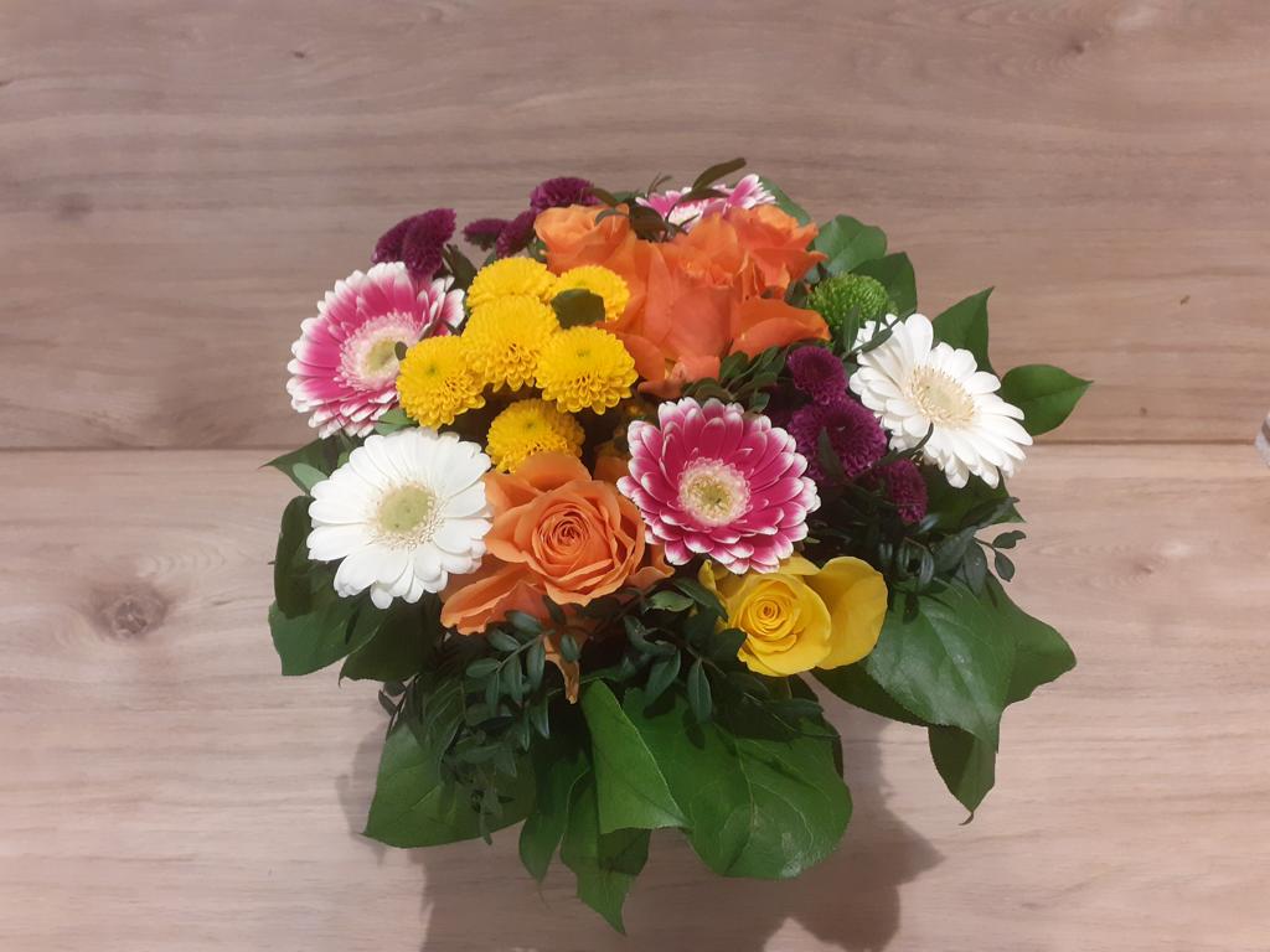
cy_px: 476
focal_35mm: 27
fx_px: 991
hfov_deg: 65.3
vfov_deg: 51.4
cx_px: 635
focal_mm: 3.6
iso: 160
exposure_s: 1/50
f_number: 1.9
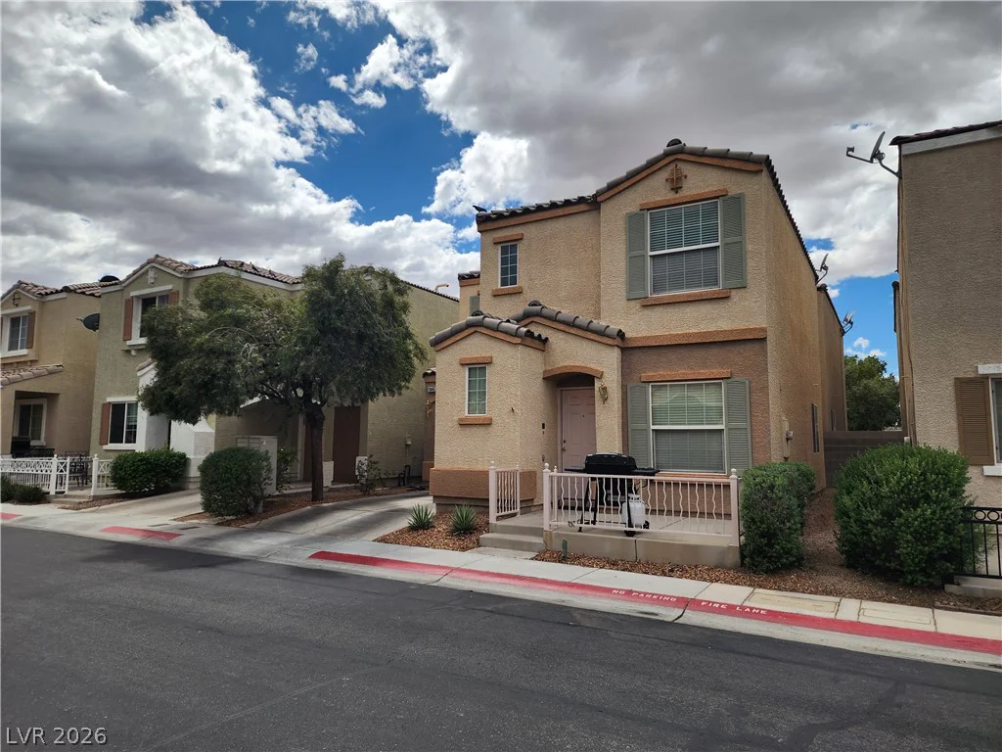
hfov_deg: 73.9
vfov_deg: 58.9
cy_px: 376
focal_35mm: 23
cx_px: 501
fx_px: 666
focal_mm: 6.4
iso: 12
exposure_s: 1/1936
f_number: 1.8
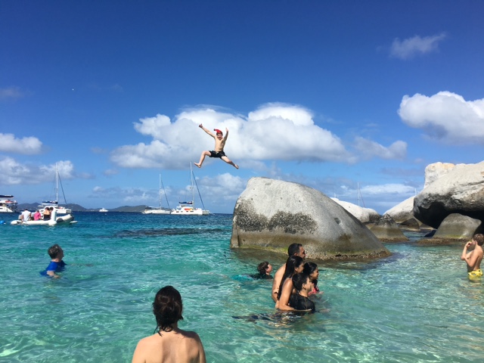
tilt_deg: +6.9
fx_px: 405
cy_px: 182
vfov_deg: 48.2
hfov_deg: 61.7
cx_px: 242
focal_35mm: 29
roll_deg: -1.4
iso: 25
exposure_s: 1/3077
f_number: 2.2
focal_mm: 4.15
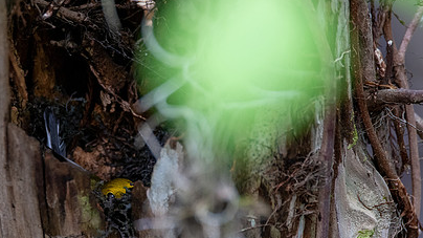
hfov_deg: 2.2
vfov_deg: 1.2
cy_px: 157
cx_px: 107
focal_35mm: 999
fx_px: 11202
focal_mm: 550
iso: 1250
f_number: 6.3
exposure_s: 1/160
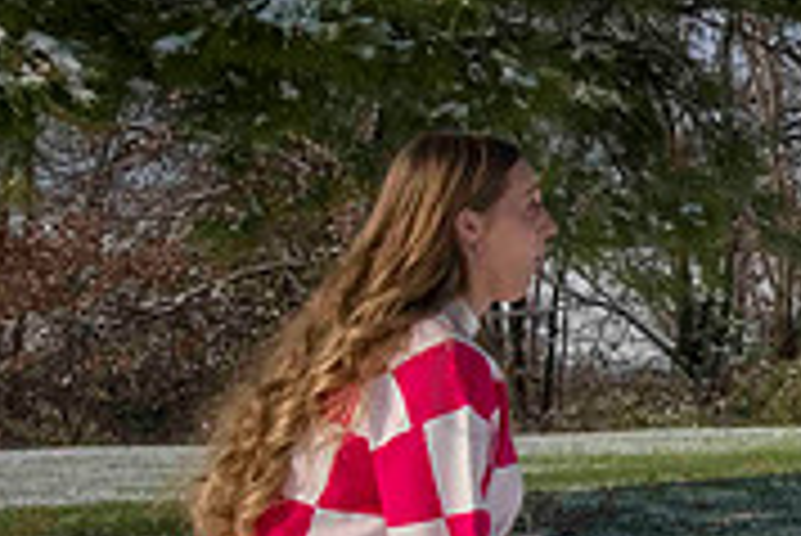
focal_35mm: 183
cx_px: 1545
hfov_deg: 10.4
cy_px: 413
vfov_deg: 7.5
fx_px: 4075
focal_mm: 46
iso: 800
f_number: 22
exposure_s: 1/800
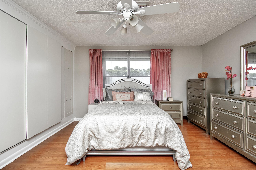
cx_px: 128
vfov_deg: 72.1
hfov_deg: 95.0
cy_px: 85
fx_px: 117
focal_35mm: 16
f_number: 8
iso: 800
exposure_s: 1/200
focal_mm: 11
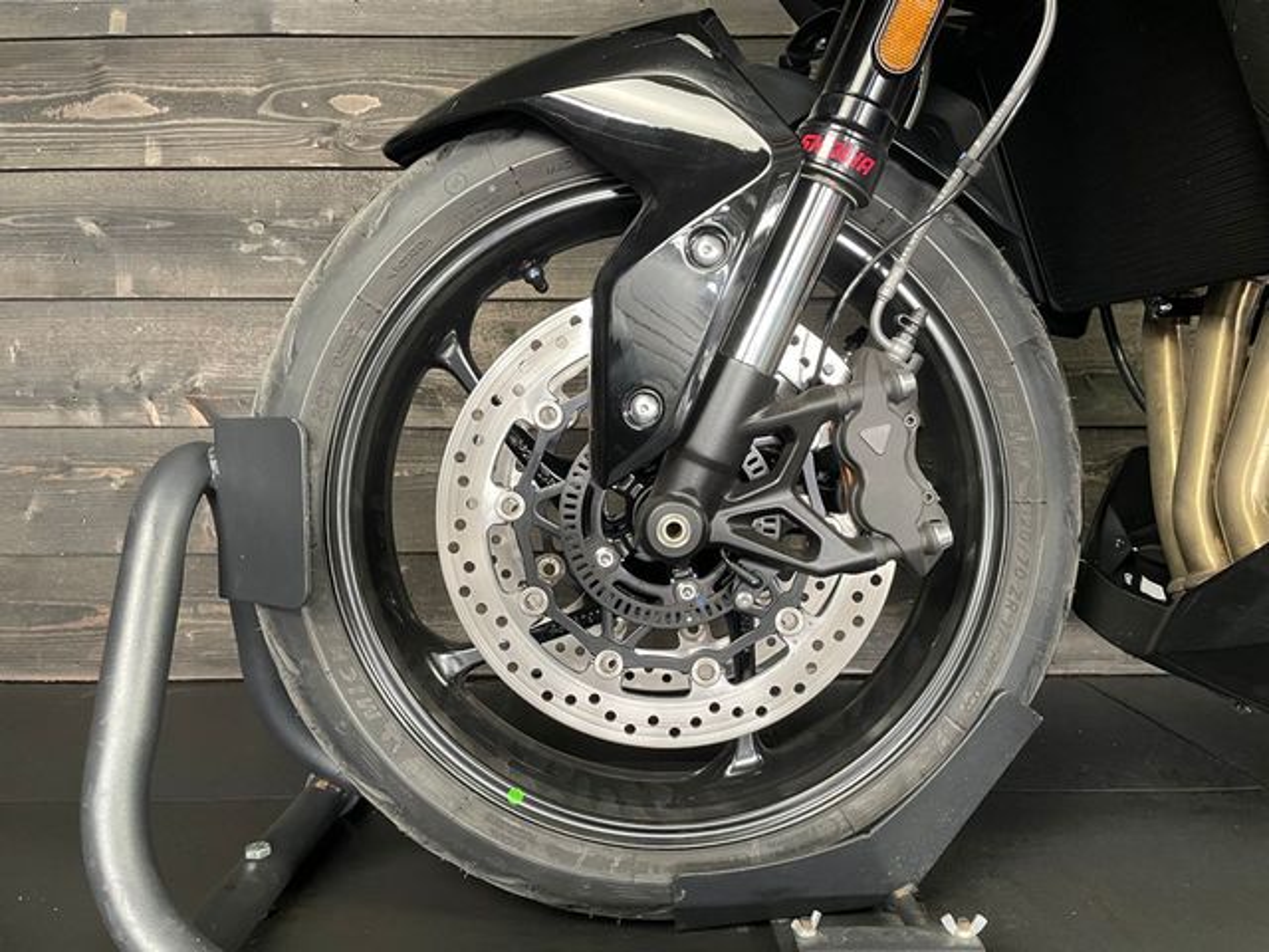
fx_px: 953
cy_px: 476
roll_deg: -0.4
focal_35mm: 26
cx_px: 634
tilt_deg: -2.6
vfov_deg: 53.1
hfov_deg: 67.3
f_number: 1.6
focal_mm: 4.2
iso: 320
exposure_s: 1/50
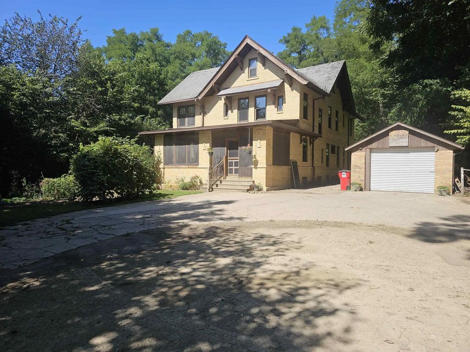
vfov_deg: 58.9
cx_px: 235
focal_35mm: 23
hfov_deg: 73.9
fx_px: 312
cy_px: 176
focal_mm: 6.3
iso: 10
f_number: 1.7
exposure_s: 1/647
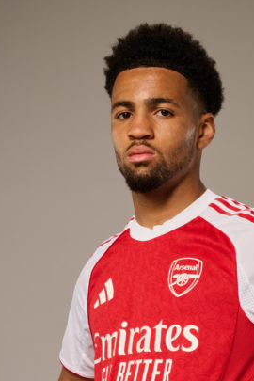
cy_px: 320
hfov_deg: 12.3
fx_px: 1175
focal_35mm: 111
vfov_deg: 18.2
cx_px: 194
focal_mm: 60
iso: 200
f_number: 13
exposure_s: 1/200
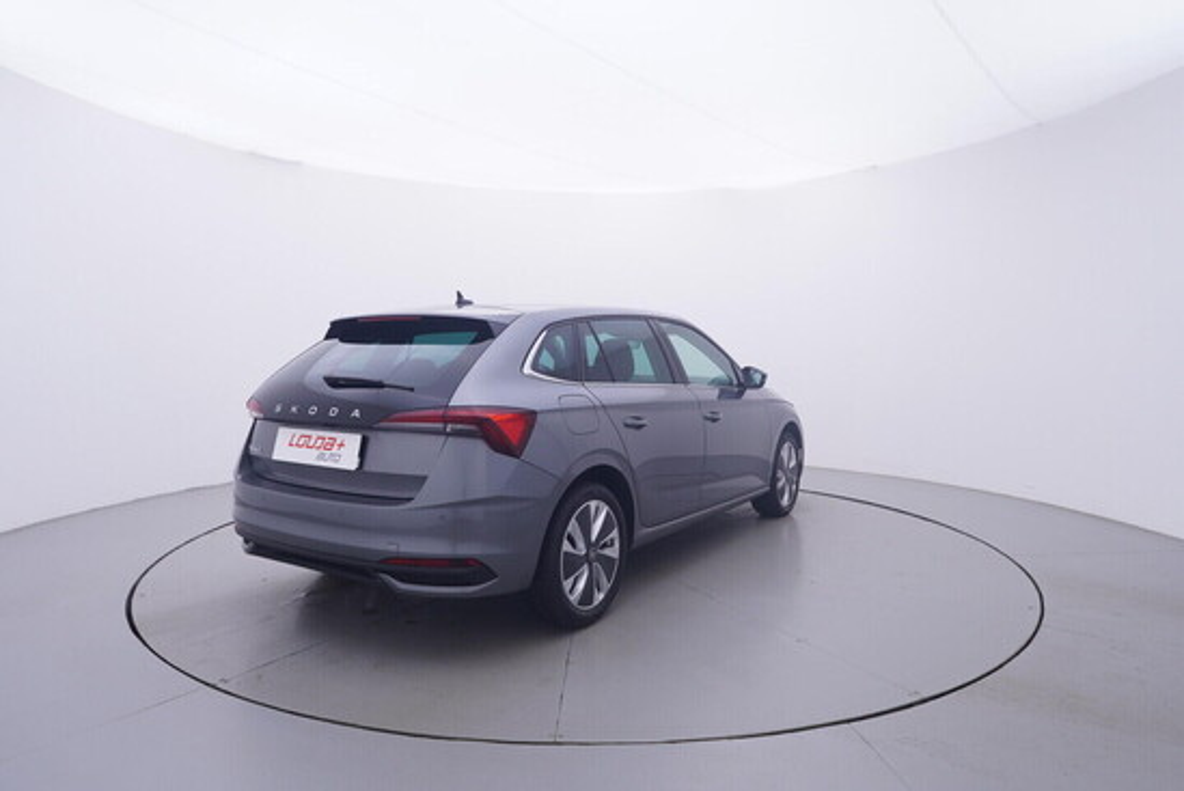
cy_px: 396
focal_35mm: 22
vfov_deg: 56.2
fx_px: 741
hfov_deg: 77.3
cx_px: 592
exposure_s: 1/80
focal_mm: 15
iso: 200
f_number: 5
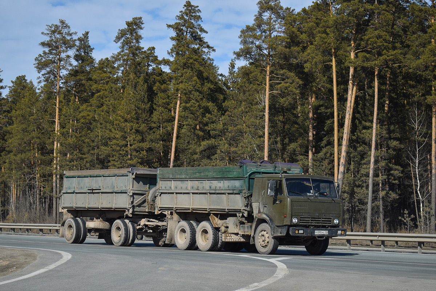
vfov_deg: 16.6
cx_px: 218
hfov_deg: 24.6
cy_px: 146
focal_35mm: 82
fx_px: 999
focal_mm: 55
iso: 200
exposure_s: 1/1600
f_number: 8
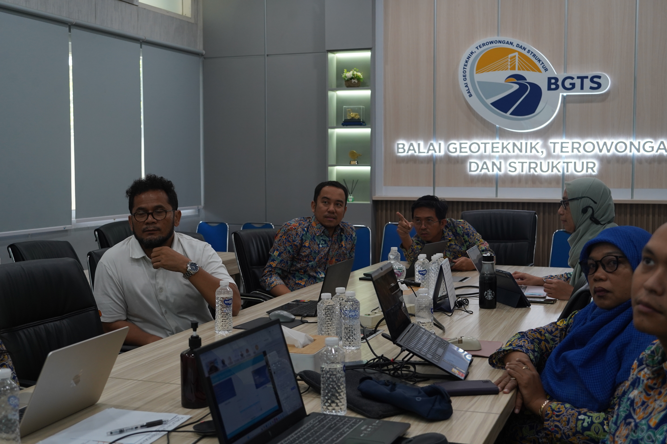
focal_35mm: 46
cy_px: 222
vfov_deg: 29.2
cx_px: 334
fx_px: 852
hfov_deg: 42.7
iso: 1000
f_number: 5.6
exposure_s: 1/125
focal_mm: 46
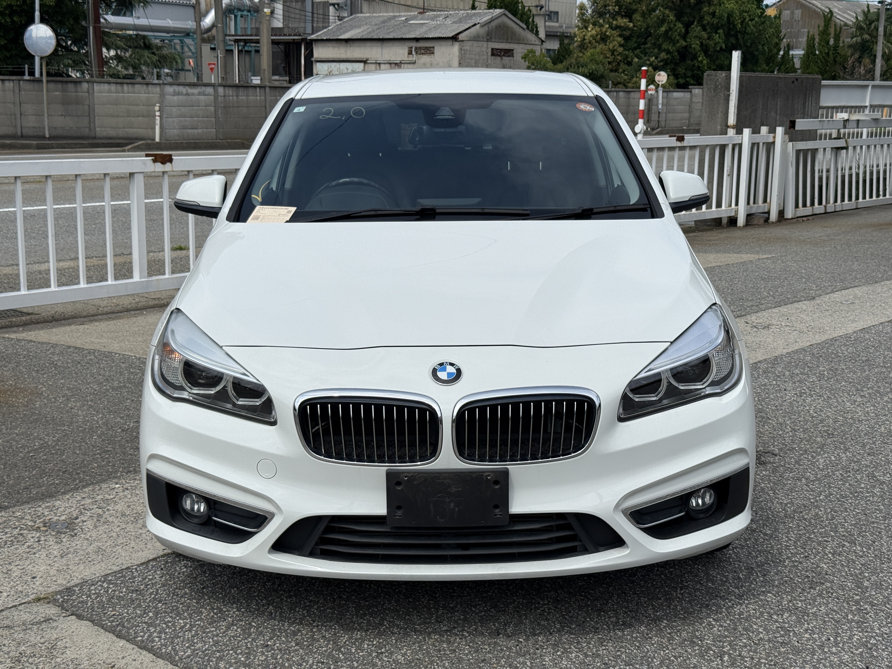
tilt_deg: -11.1
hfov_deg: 39.7
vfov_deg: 30.3
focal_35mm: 48
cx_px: 446
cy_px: 334
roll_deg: -1.3
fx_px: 1237
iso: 80
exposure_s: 1/11364
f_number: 1.78
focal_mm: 6.76
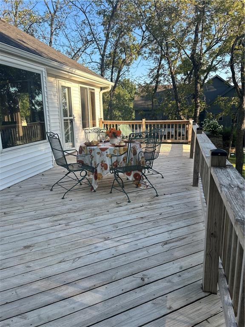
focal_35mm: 26
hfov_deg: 53.1
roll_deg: +1.7
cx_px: 122
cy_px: 164
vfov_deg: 67.3
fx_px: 245
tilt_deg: -12.2
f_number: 1.5
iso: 50
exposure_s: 1/894
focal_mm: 5.7
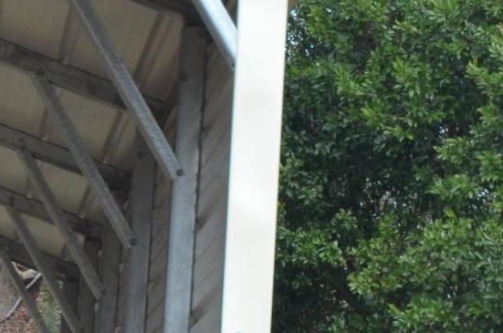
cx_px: 502
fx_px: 2733
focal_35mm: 196
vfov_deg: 7.0
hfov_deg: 10.4
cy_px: 250
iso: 450
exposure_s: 1/1000
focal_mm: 24
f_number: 4.5
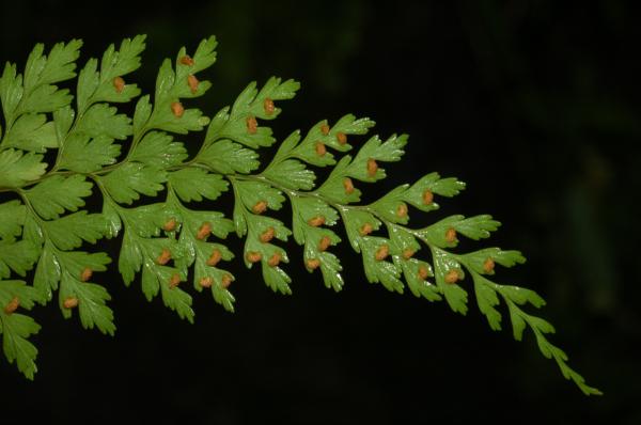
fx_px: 1600
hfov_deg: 22.7
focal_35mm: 90
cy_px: 212
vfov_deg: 15.1
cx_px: 320
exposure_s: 1/60
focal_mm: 60
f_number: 20
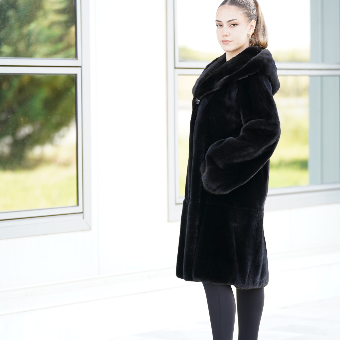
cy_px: 163
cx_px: 170
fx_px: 1834
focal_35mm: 165
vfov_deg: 10.6
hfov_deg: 10.6
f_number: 2.8
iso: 250
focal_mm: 129
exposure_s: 1/250
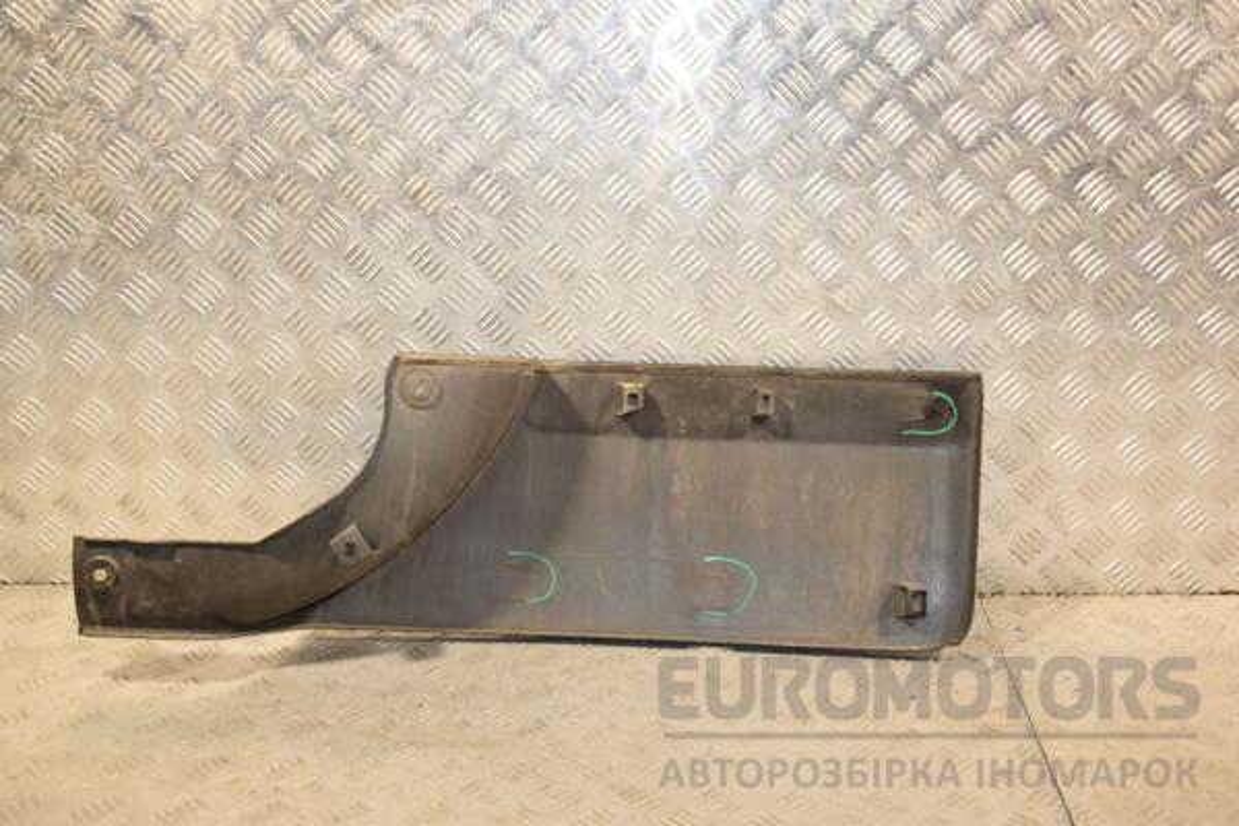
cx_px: 620
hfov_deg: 46.4
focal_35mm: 42
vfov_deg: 31.9
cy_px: 413
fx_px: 1445
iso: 800
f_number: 5.6
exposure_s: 1/200
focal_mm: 28
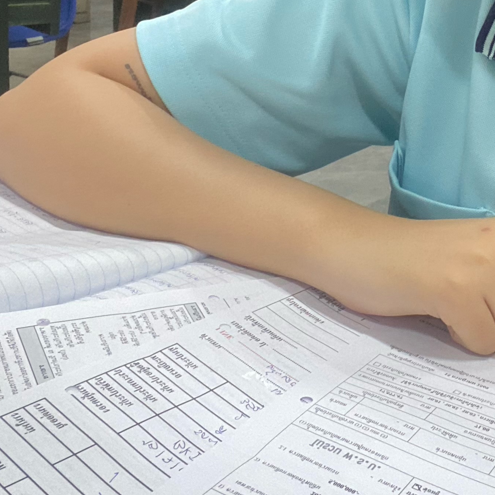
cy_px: 80
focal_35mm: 61
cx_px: 422
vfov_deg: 27.4
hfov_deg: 27.4
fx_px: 987
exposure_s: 1/50
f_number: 2.2
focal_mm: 2.71
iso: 160
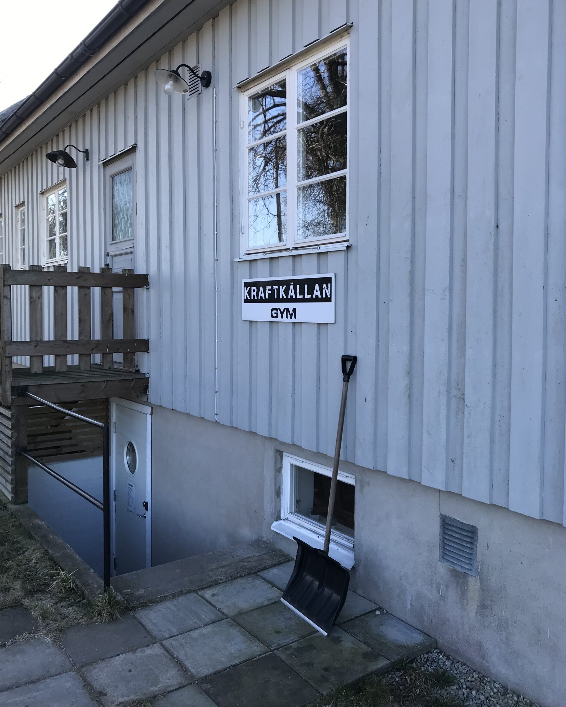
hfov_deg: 48.5
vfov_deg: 58.7
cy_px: 335
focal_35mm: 30
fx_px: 628
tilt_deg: -1.9
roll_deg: +0.2
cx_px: 281
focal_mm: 3.99
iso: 20
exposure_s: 1/360
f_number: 1.8
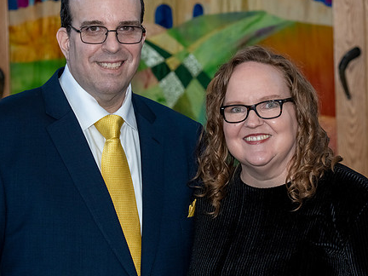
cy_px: 121
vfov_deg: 7.0
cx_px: 216
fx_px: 2264
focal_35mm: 213
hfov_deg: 9.3
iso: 500
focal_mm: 90
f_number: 5.6
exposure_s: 1/250
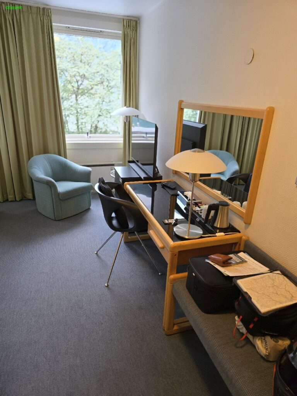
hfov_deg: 58.9
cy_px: 198
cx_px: 148
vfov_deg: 73.9
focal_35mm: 23
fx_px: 263
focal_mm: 6.3
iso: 400
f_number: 1.7
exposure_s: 1/100
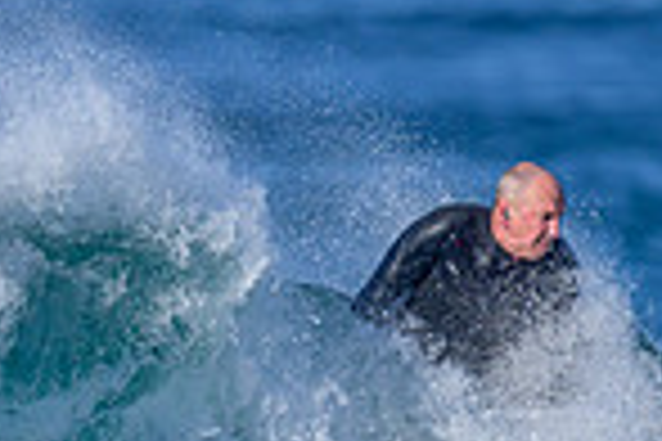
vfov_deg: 0.3
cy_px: 674
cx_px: -300
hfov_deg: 0.5
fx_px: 73605
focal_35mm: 4003
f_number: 6.3
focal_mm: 800
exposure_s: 1/2000
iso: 400
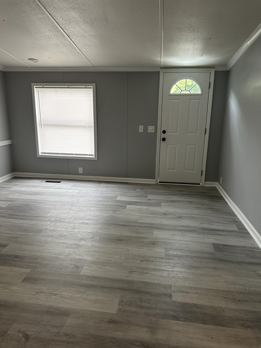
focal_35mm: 24
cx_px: 130
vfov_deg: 71.6
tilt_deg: -12.3
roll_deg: -1.1
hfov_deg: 56.8
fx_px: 241
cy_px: 174
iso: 160
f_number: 1.78
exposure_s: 1/120
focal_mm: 6.86
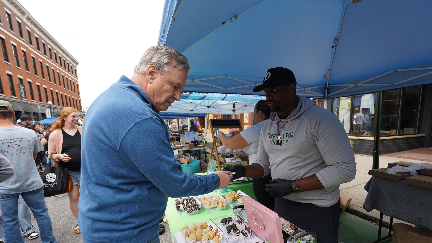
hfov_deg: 95.9
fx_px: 195
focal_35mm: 17
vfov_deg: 63.4
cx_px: 215
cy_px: 145
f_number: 5
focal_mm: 16
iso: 100
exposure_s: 1/100
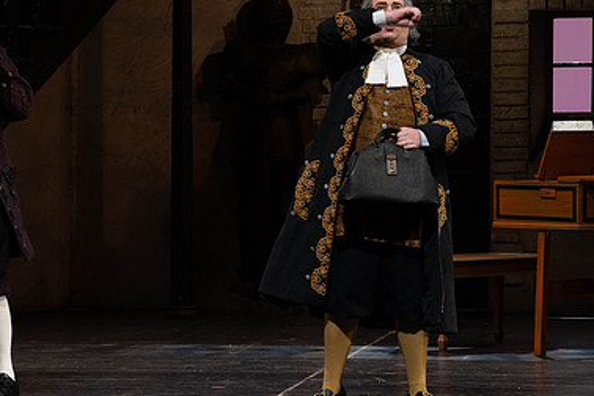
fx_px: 4537
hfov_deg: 7.5
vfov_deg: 5.0
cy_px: 169
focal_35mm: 275
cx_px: 286
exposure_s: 1/250
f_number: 8
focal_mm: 179
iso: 3200
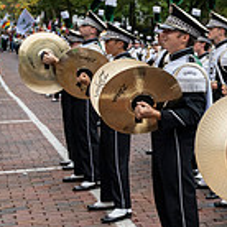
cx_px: 377
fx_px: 638
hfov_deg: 17.4
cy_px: 96
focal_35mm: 86
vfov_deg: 20.2
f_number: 4
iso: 640
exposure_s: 1/1600
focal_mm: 24
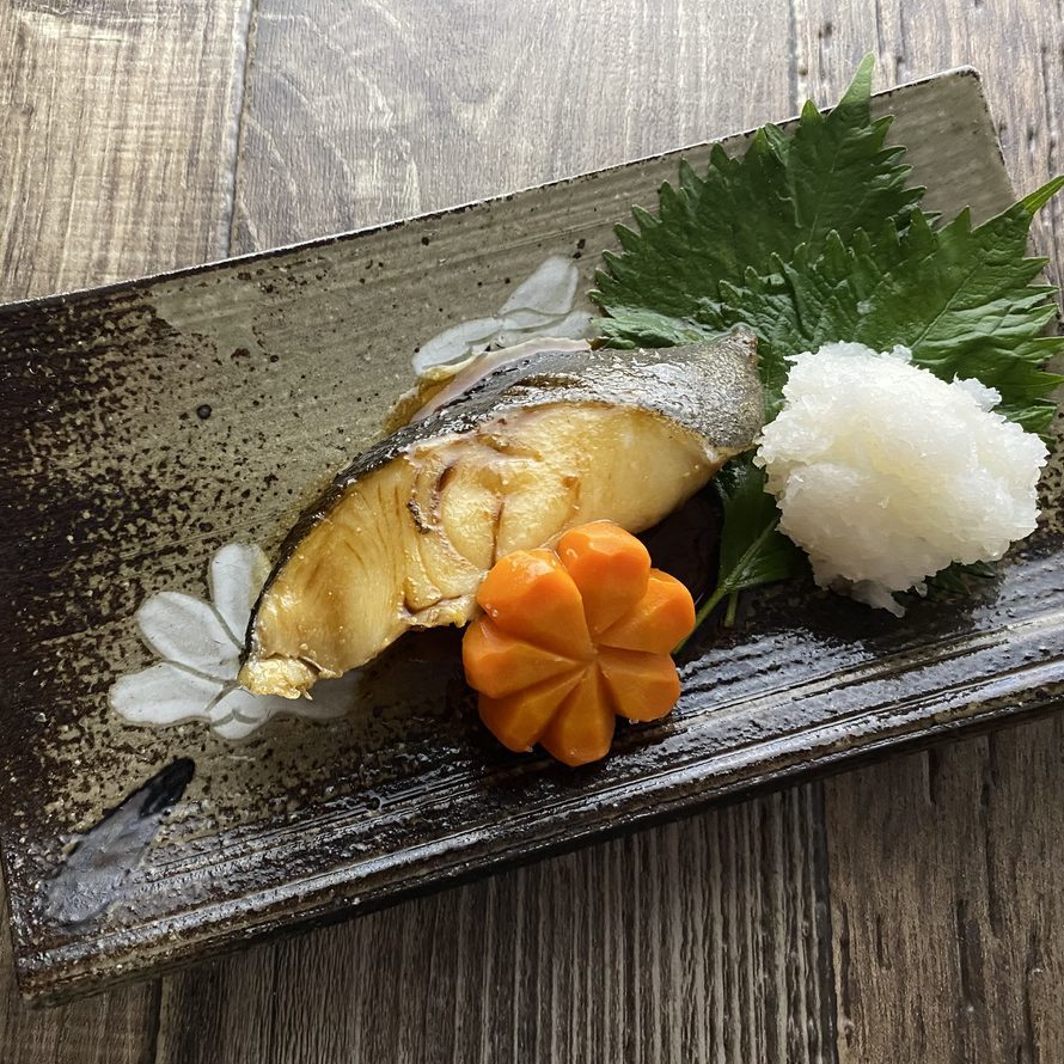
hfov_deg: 52.1
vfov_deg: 52.5
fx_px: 1078
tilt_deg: -76.8
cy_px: 530
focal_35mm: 31
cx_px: 411
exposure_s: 1/30
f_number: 1.8
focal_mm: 4.25
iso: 640
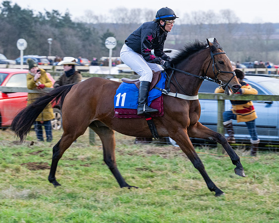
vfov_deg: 12.2
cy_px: 119
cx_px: 179
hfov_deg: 15.2
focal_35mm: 127
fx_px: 1046
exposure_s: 1/500
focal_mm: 70
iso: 1250
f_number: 4
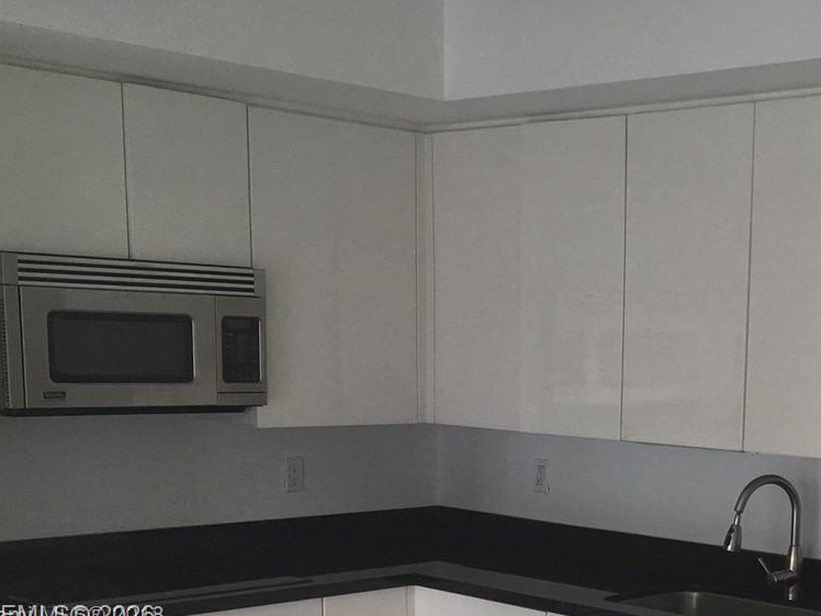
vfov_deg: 22.7
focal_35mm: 62
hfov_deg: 30.2
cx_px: 691
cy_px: 617
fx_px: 1470
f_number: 2.2
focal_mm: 4.15
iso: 40
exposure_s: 1/120
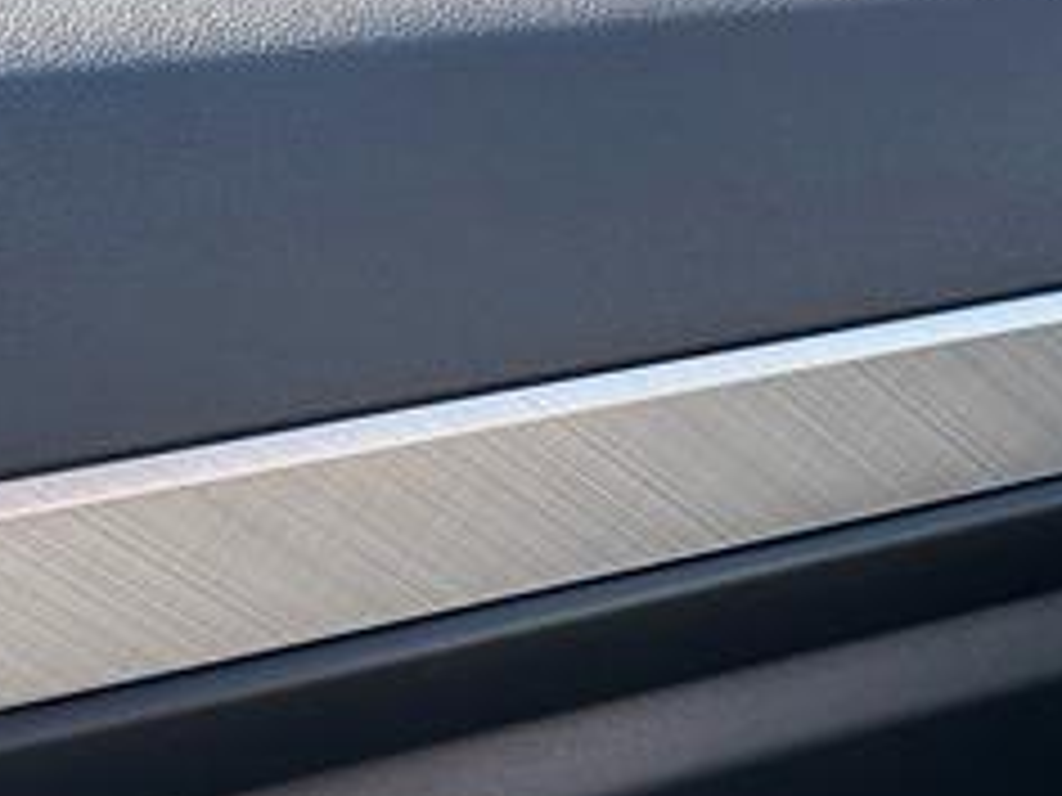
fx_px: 3988
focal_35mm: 130
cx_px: 2088
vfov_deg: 10.4
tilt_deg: -33.1
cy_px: 1655
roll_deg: -1.9
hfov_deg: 13.2
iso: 64
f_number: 1.78
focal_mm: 6.86
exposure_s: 1/140
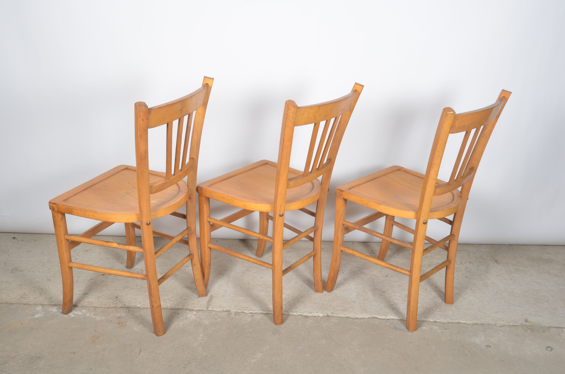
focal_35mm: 36
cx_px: 282
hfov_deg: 53.2
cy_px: 187
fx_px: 564
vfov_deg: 36.7
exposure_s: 1/125
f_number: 11
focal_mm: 24
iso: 100
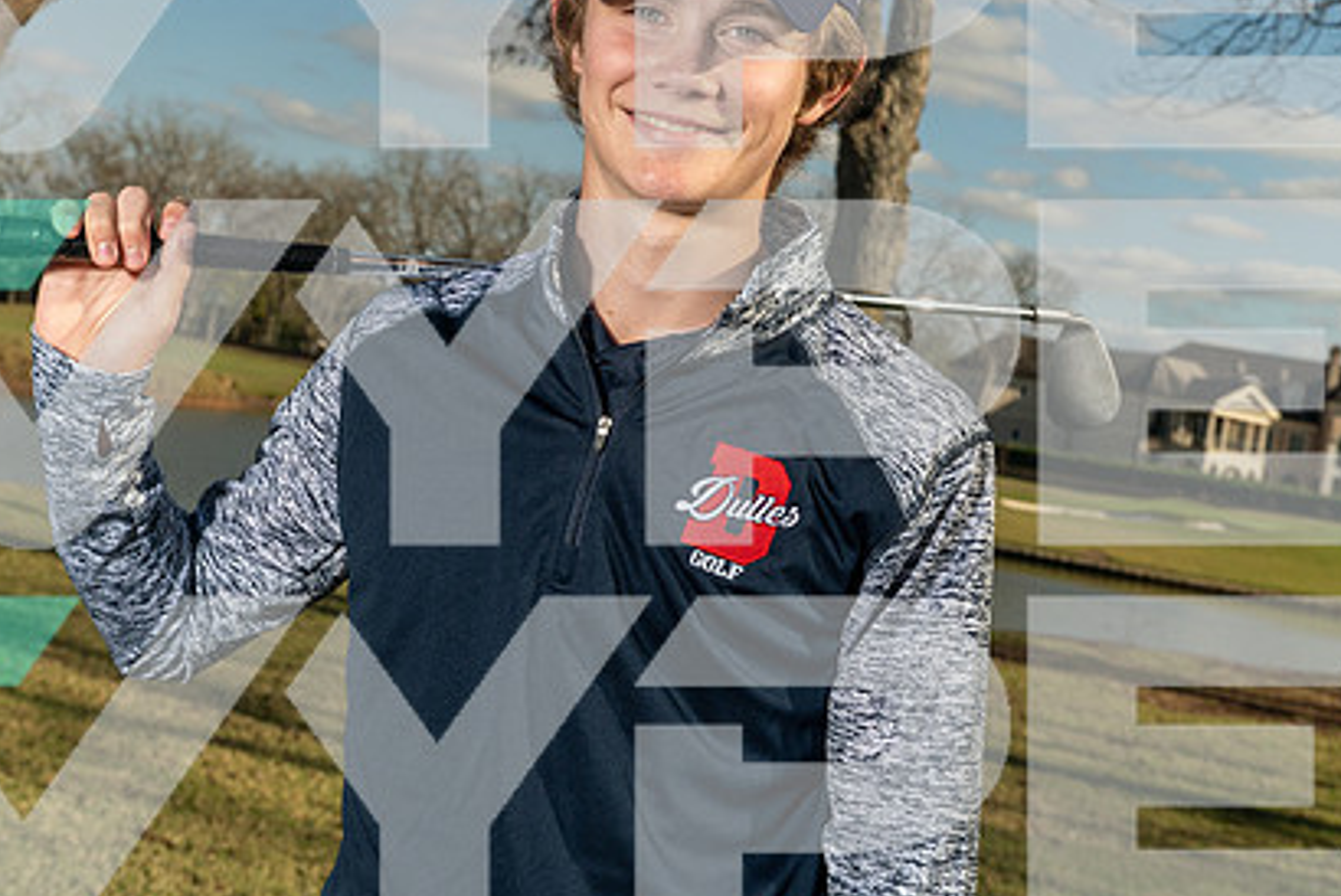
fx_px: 2162
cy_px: 374
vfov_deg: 23.4
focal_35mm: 58
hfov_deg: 34.4
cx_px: 582
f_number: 8
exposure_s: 1/200
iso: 500
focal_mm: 41
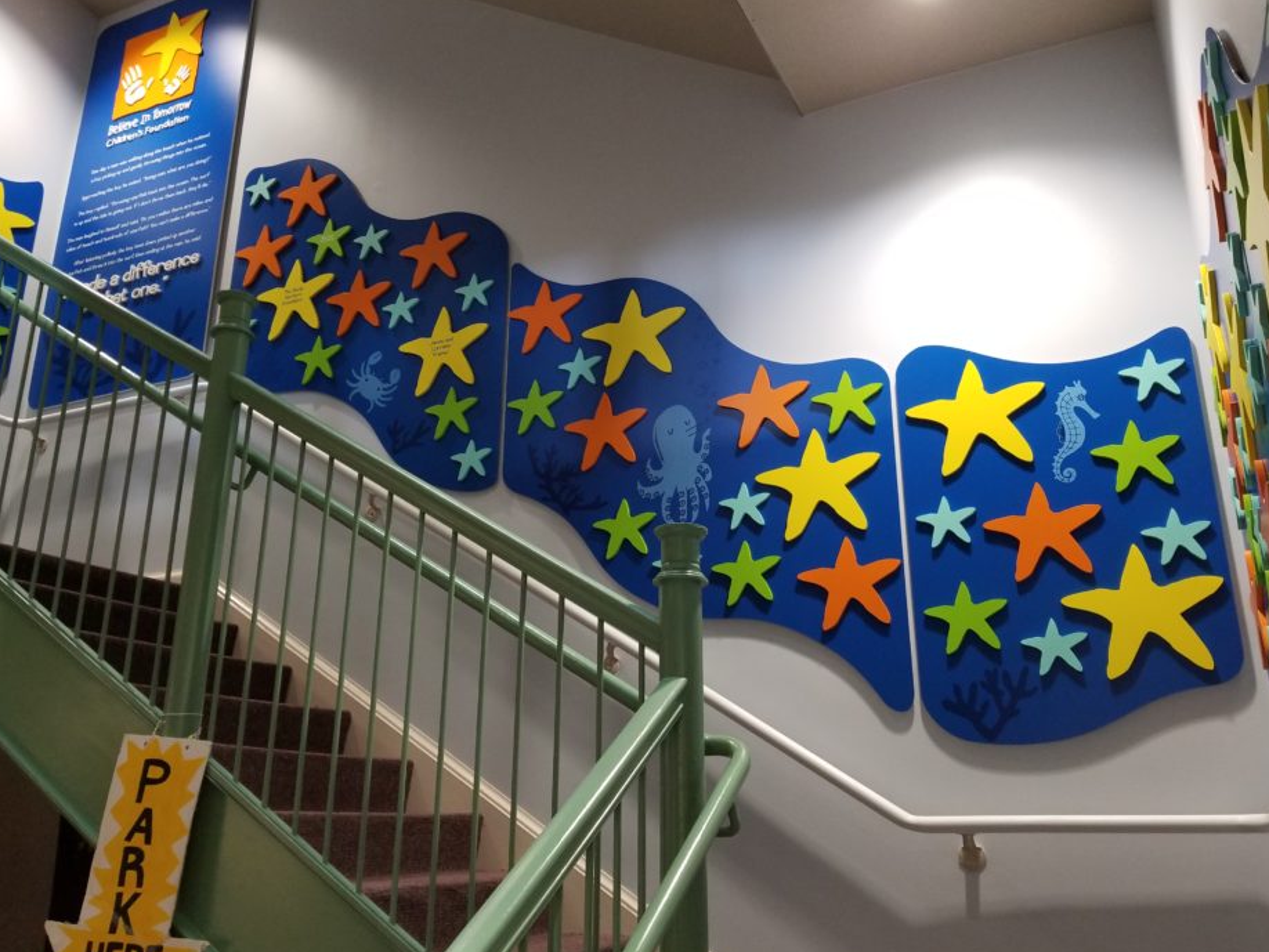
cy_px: 482
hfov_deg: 61.6
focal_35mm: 29
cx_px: 686
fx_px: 1063
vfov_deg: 48.2
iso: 200
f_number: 1.7
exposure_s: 1/50
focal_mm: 4.25
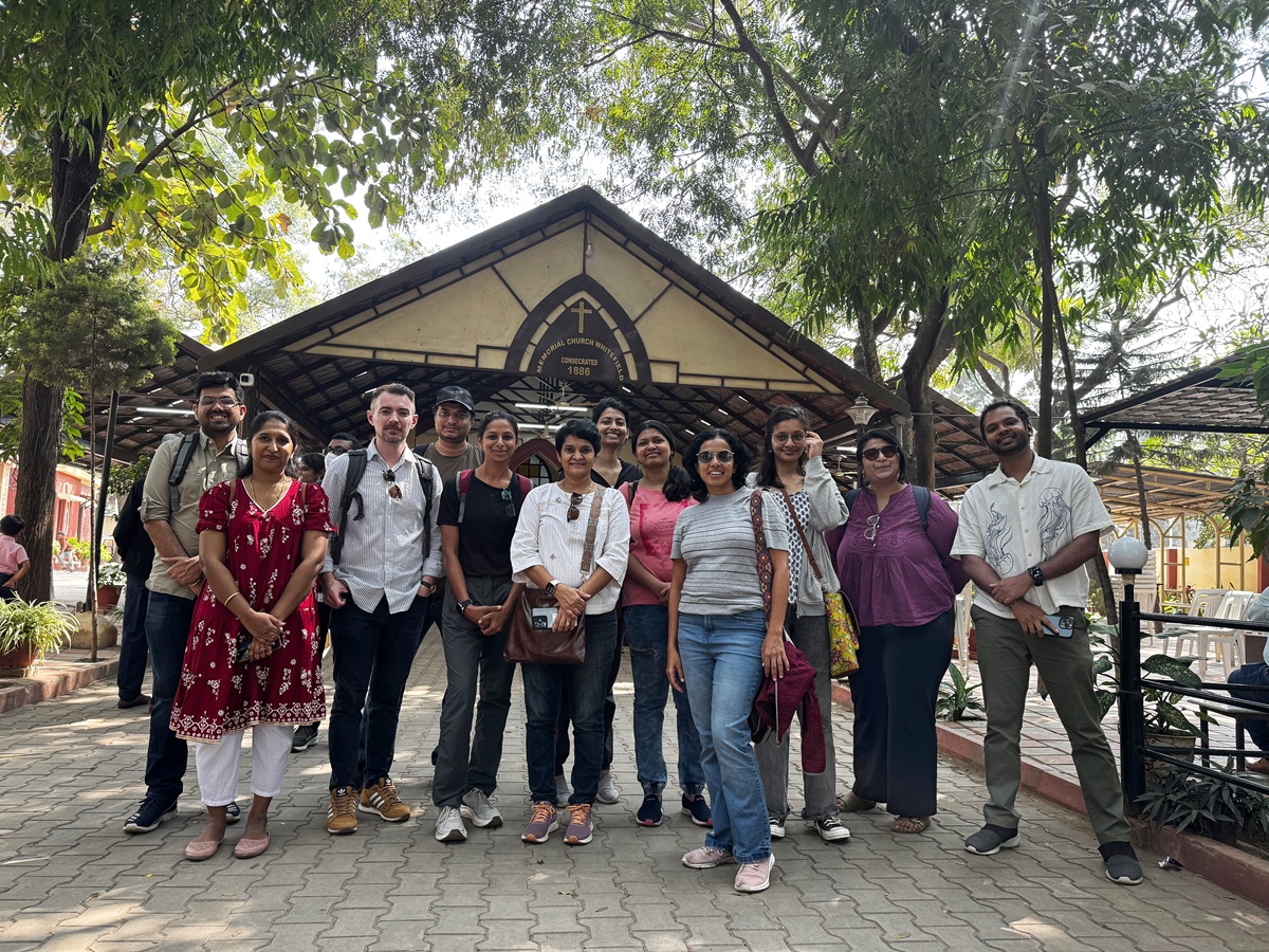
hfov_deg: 71.6
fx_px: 880
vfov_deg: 56.8
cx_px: 634
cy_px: 476
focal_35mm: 24
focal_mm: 6.76
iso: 100
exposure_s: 1/170
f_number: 1.78
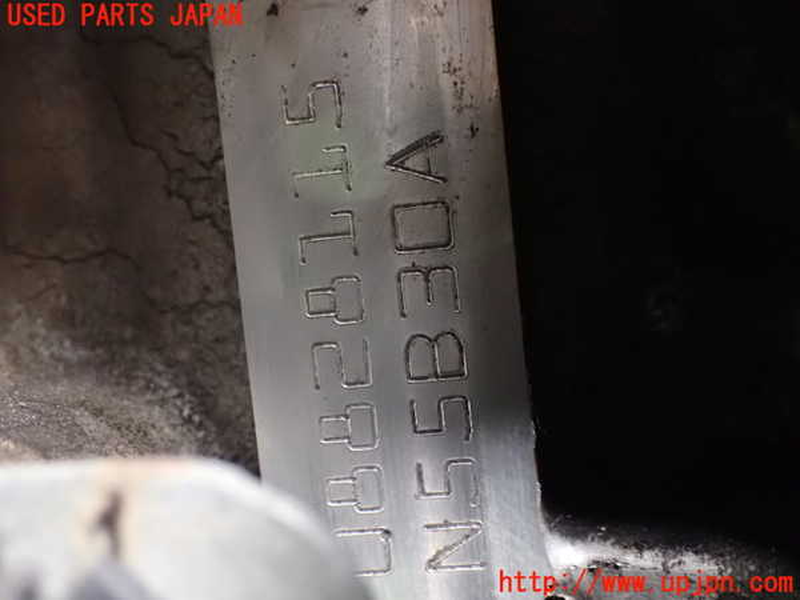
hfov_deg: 42.9
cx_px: 400
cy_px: 300
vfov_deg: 32.9
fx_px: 1017
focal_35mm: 44
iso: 1600
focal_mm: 7.84
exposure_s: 1/20
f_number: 2.9
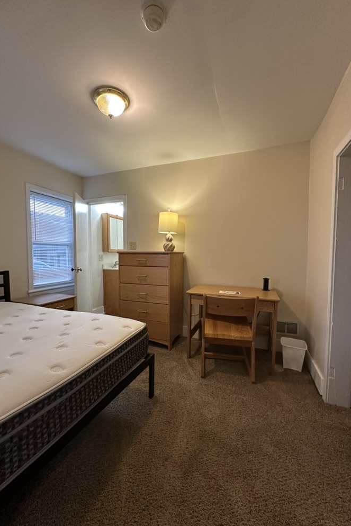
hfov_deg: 77.3
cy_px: 266
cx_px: 166
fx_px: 219
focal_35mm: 15
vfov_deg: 100.4
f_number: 2.2
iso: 200
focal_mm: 2.22
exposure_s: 1/60
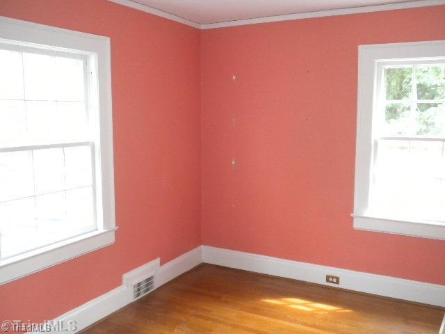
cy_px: 167
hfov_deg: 50.1
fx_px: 476
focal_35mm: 37
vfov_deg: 38.7
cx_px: 222
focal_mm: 6.6
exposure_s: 1/56.5
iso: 400
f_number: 3.5
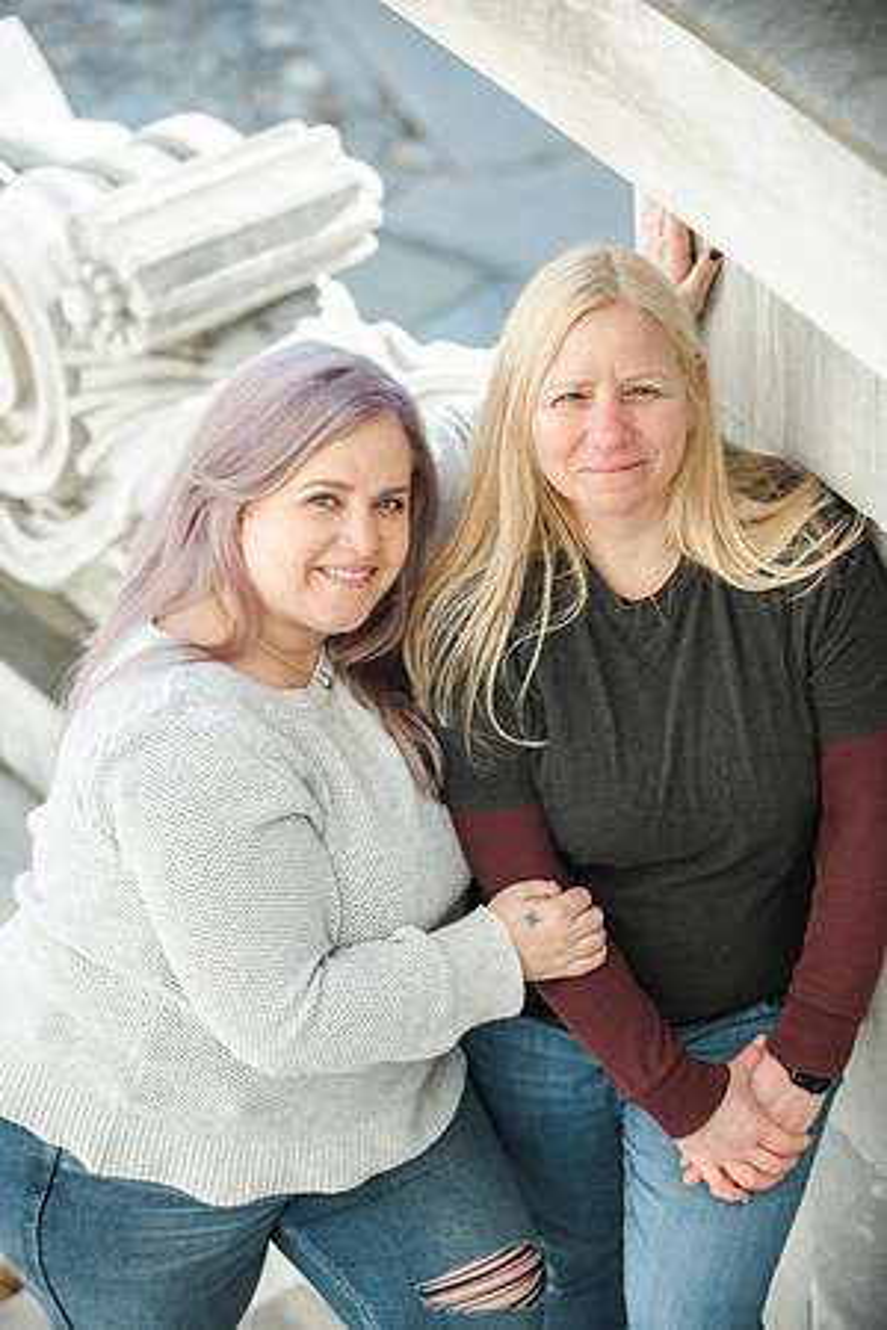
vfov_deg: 19.5
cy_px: 665
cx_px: 444
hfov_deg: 13.0
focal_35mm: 105
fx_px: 3880
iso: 400
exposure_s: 1/800
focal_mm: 105
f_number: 4
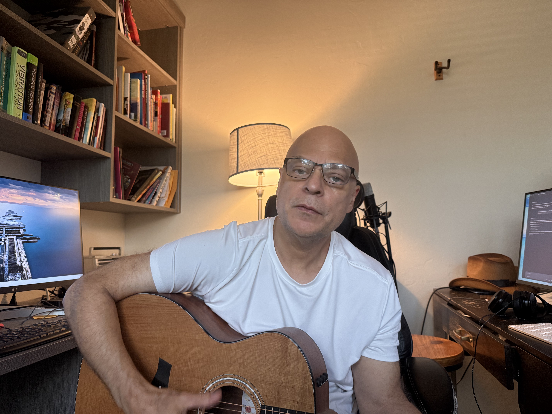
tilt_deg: +5.4
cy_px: 207
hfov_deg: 71.6
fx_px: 383
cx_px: 276
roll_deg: +0.2
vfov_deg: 56.8
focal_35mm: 24
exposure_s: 1/60
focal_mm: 6.76
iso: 400
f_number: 1.78
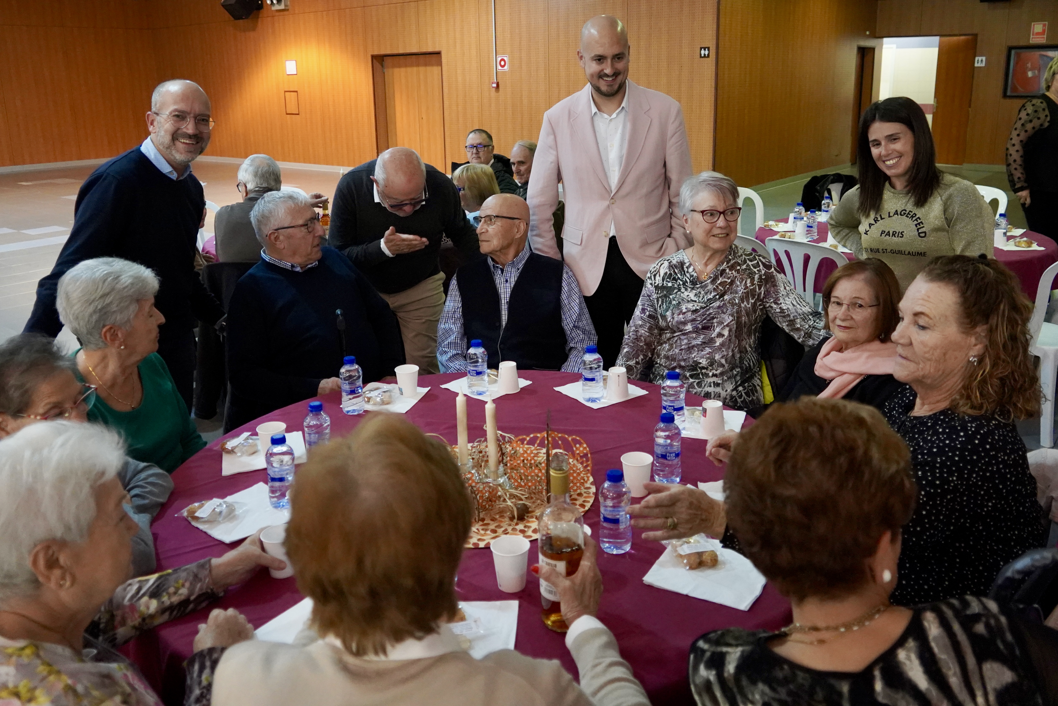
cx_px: 529
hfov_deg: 73.7
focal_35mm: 24
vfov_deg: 53.1
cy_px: 353
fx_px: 705
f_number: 4
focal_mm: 24
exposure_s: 1/160
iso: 6400
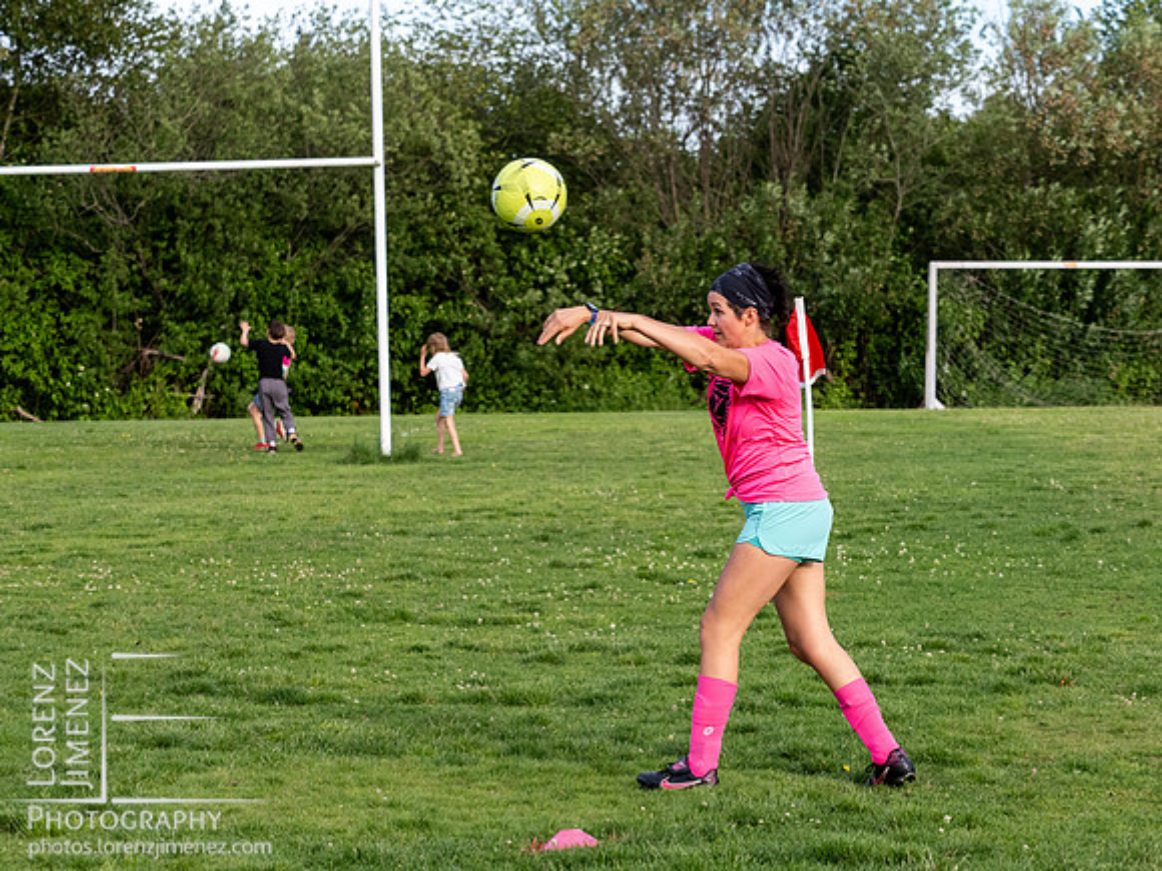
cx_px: 581
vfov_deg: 12.0
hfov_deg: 15.9
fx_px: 4162
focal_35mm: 124
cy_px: 436
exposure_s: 1/1250
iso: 800
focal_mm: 62
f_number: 4.5
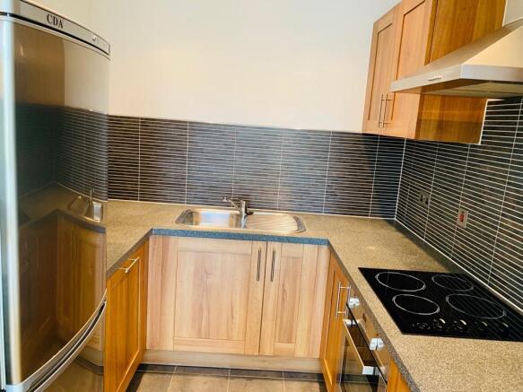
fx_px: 393
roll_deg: -4.8
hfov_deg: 67.3
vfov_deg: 53.0
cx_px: 262
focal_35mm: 26
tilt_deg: -10.2
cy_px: 196
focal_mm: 4.25
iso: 160
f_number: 1.8
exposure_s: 1/50
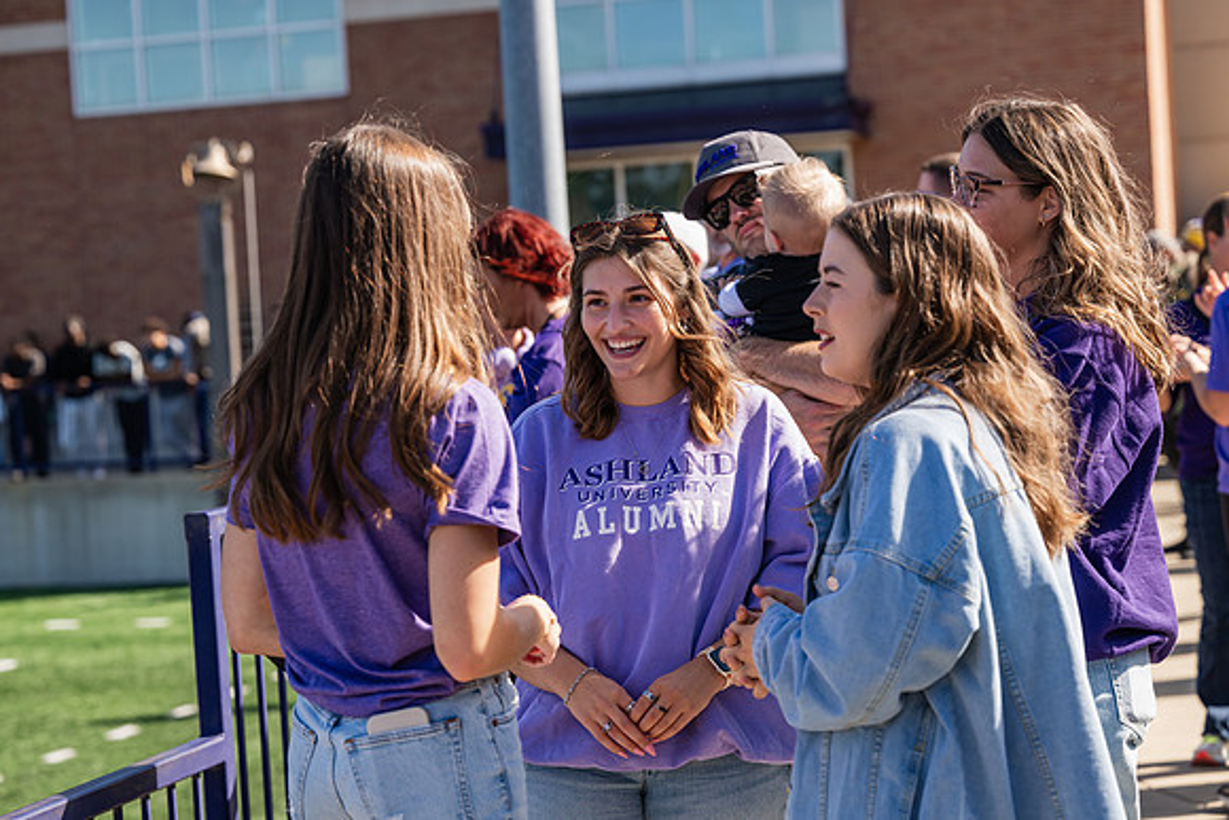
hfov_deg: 26.0
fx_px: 2663
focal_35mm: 78
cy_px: 410
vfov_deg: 17.5
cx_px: 614
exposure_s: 1/640
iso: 160
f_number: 4
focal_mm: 78
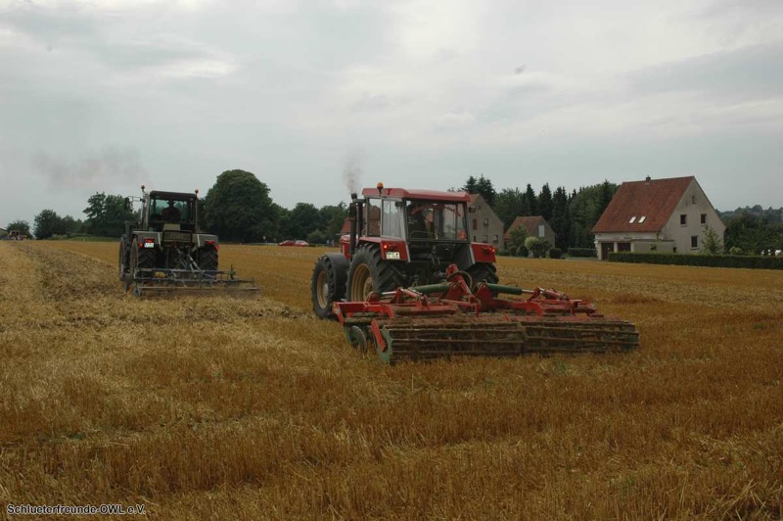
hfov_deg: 51.3
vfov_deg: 35.4
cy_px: 260
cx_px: 392
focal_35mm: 38
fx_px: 815
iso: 400
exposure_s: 1/500
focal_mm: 25
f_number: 10
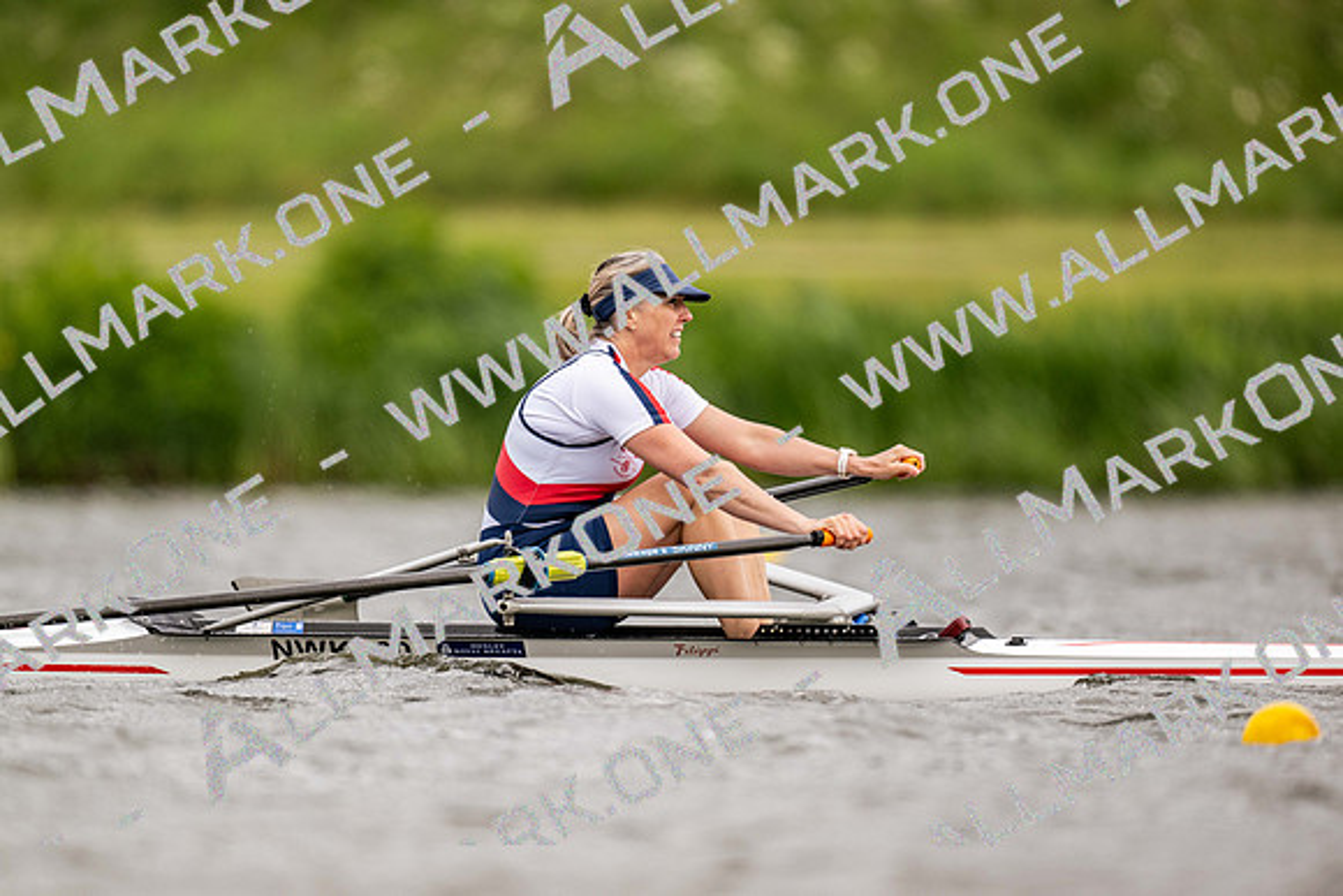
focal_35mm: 600
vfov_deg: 2.3
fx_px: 22388
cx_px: 672
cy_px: 448
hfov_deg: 3.4
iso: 640
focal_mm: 600
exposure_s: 1/2500
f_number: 4
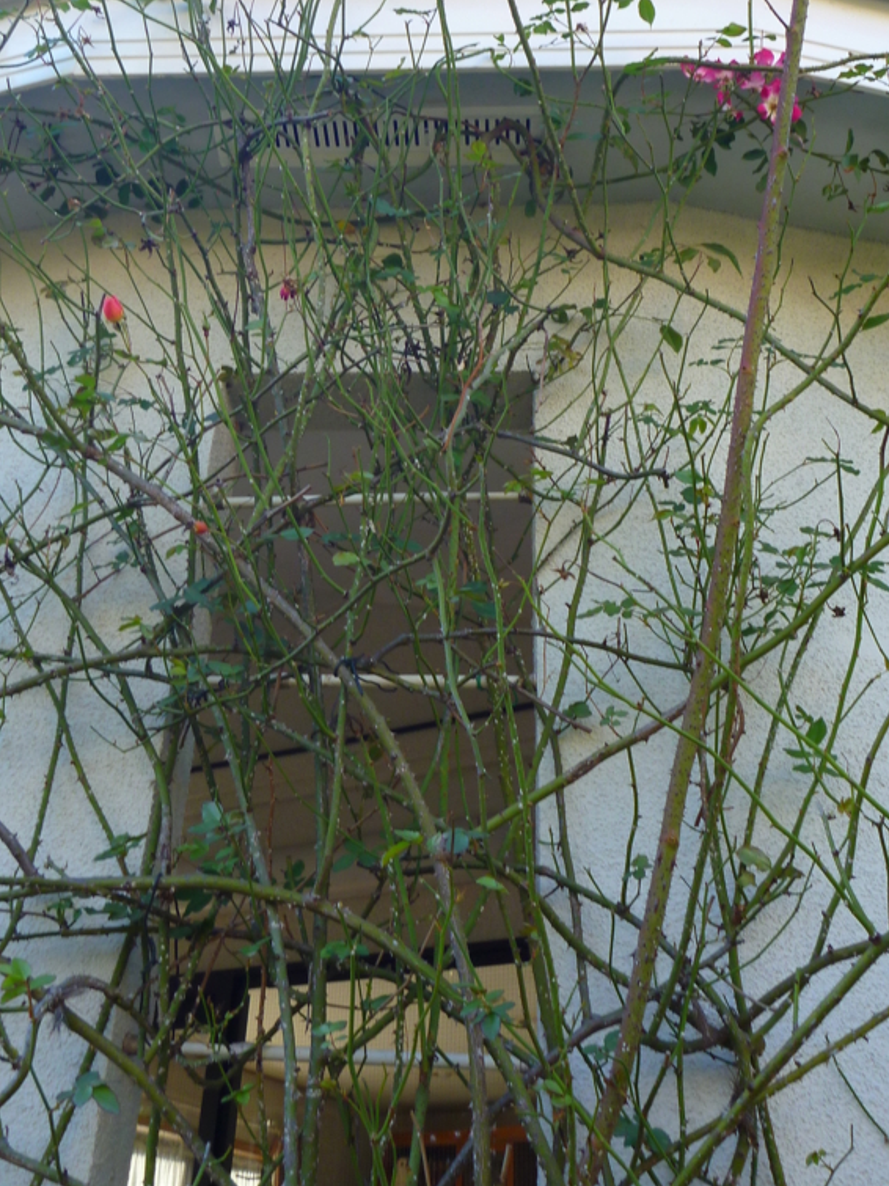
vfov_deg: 48.2
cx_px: 437
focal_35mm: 38
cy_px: 405
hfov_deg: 37.7
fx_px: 1302
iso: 80
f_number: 3.3
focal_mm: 4.9
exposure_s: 1/80
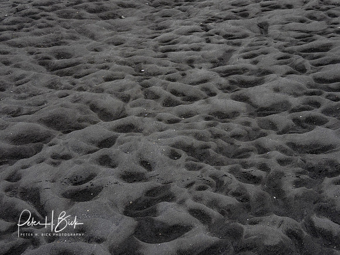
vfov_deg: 19.4
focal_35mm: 76
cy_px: 128
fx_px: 746
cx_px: 170
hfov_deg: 25.7
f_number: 8
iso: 400
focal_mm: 38
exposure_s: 1/80
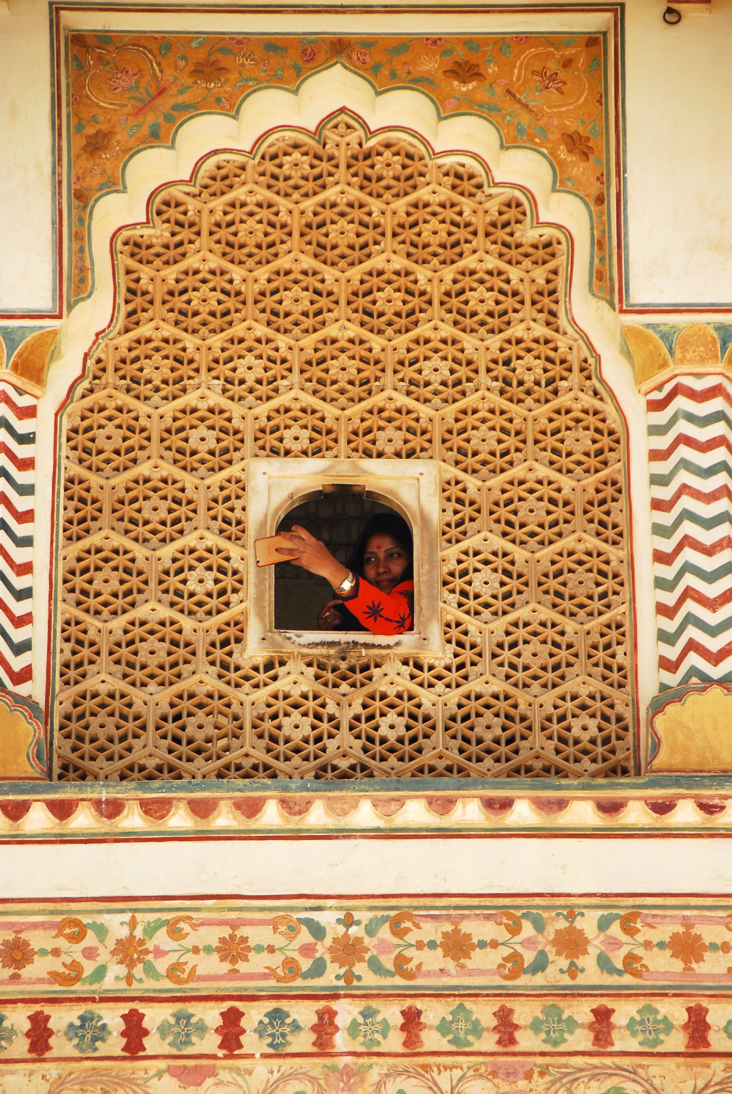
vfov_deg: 10.5
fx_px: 5930
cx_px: 366
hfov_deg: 7.1
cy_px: 547
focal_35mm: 195
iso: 100
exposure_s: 1/320
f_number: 5.6
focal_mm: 130
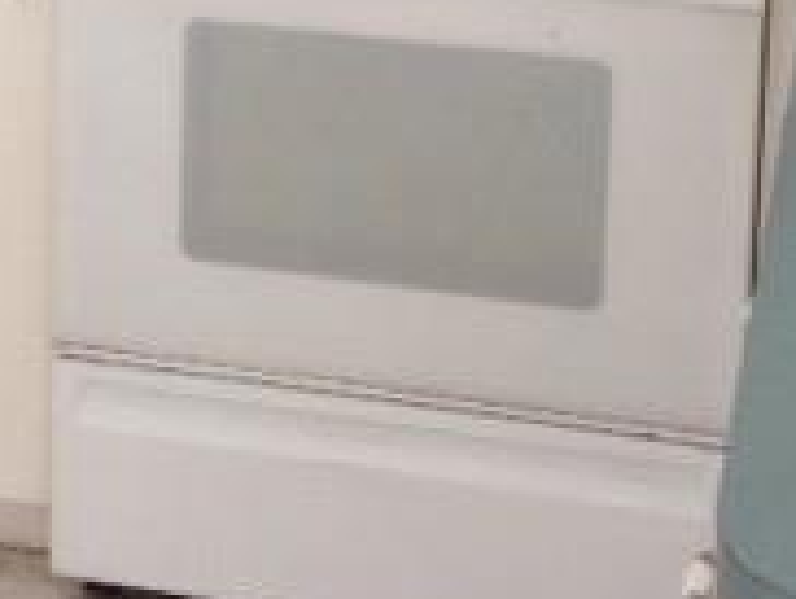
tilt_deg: -9.4
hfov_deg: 16.9
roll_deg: -1.3
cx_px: 262
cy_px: -332
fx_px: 2671
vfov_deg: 12.1
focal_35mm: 116
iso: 64
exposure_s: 1/20
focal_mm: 4.12
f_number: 2.4
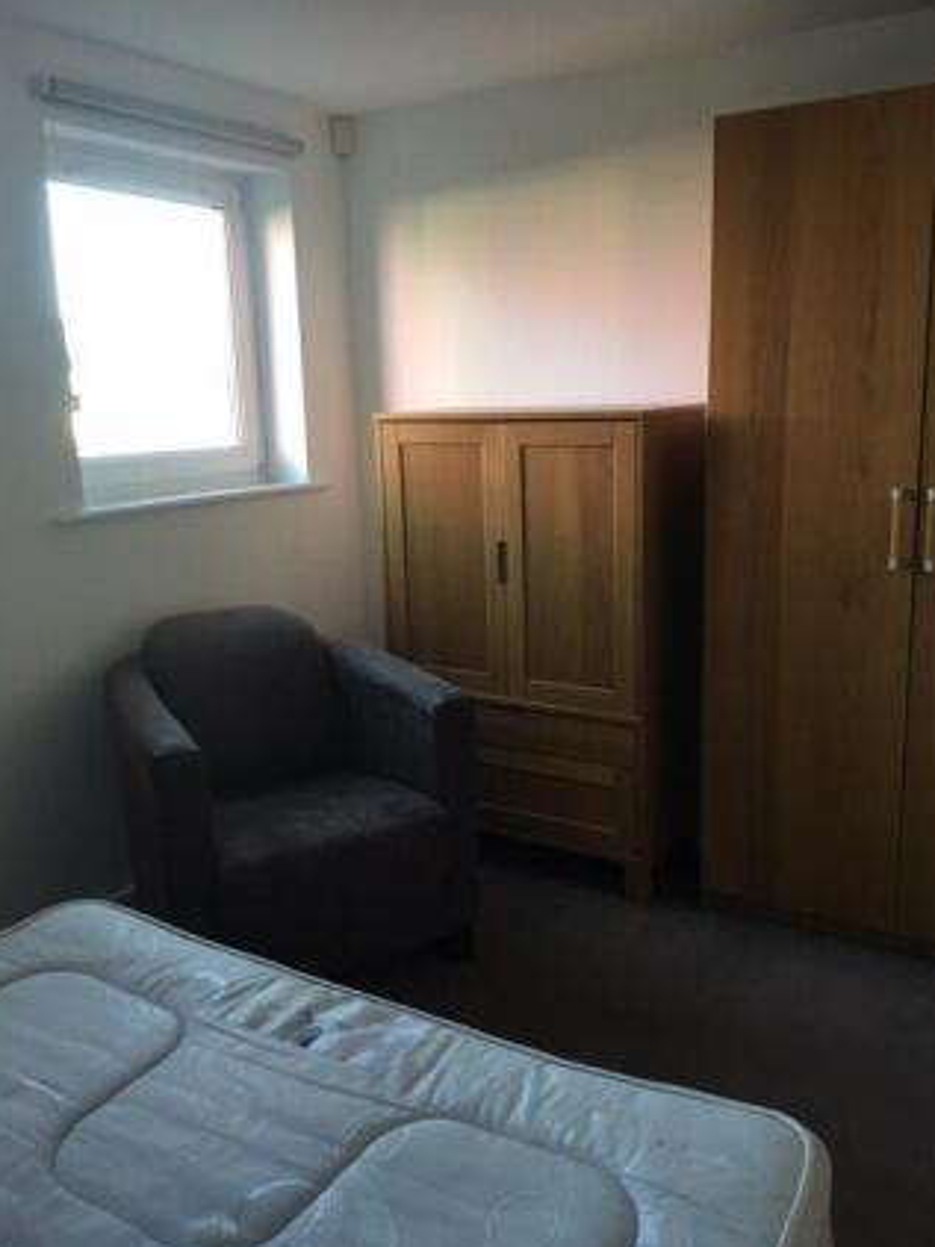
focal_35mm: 30
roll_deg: +2.7
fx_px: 1081
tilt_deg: -11.9
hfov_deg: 46.8
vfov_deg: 60.0
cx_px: 472
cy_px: 632
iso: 32
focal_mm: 4.15
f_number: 2.2
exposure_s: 1/17
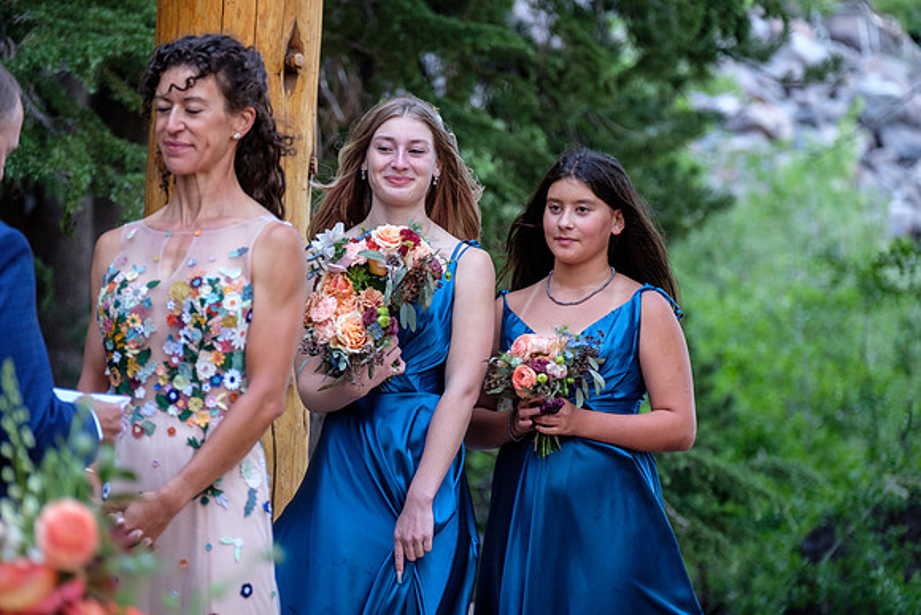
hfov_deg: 13.4
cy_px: 308
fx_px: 3915
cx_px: 460
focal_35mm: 153
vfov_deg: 9.0
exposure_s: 1/210
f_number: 2.8
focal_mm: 102.2
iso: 1000
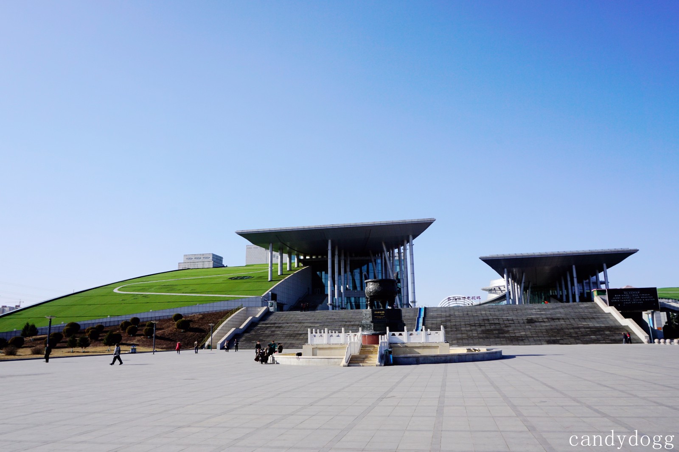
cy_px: 226
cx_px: 340
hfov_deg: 67.4
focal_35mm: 27
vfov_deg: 47.9
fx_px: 509
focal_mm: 18
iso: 100
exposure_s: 1/160
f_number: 11
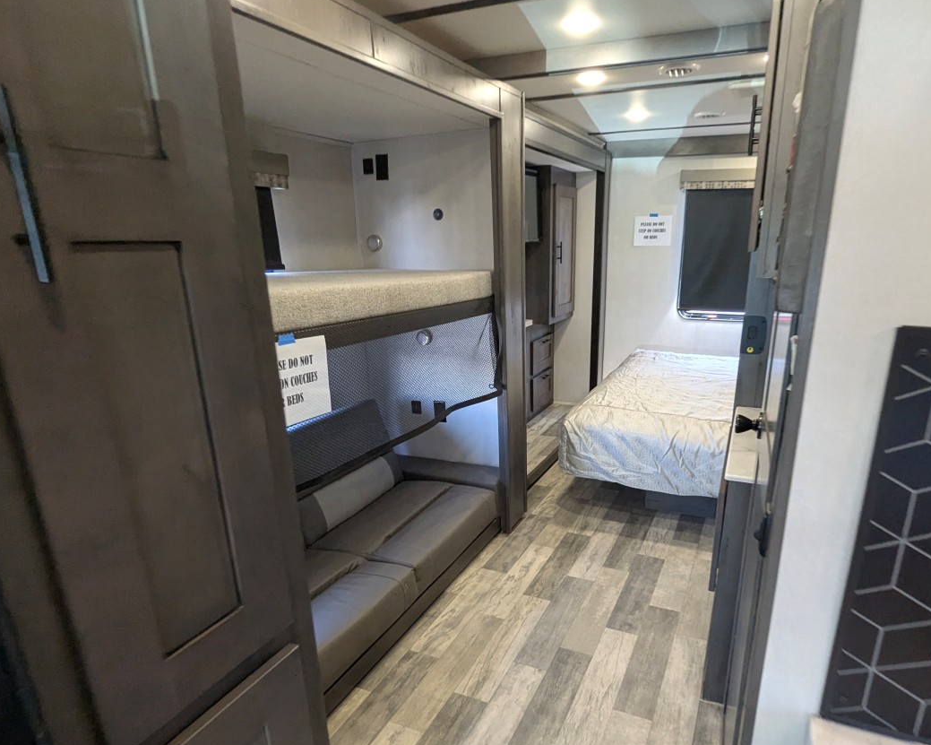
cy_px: 437
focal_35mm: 21
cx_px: 520
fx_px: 579
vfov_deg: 65.1
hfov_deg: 77.3
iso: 350
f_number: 2.2
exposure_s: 1/39.7
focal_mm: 2.35
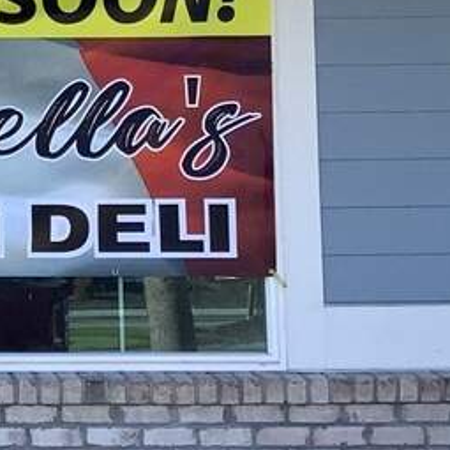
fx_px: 1897
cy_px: 122
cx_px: -443
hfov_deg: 12.1
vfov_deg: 13.5
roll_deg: +0.1
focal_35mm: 129
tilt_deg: +4.1
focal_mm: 3.3
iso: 25
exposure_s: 1/409
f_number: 2.4
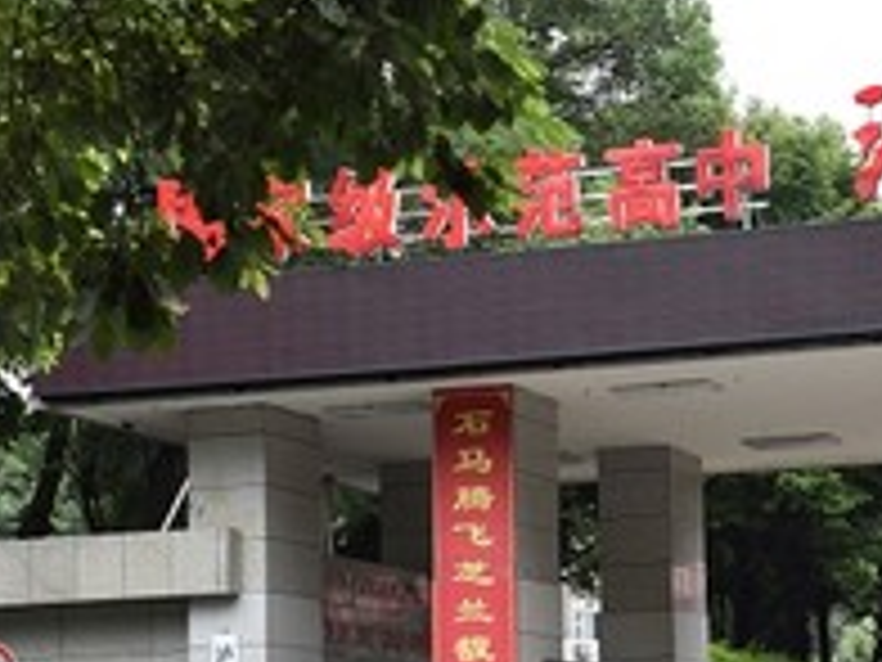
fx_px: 3007
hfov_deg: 16.4
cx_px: 814
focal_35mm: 118
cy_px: 594
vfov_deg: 12.5
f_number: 5
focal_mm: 48
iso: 400
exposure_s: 1/100
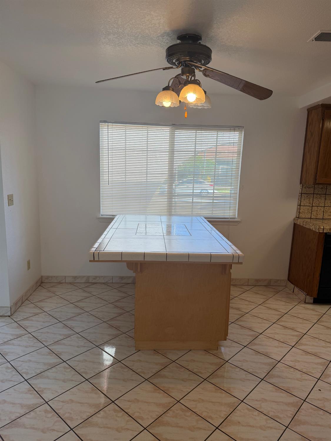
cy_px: 220
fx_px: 306
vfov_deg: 71.6
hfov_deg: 56.8
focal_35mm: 24
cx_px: 166
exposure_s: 1/335
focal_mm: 6.76
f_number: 1.78
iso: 100
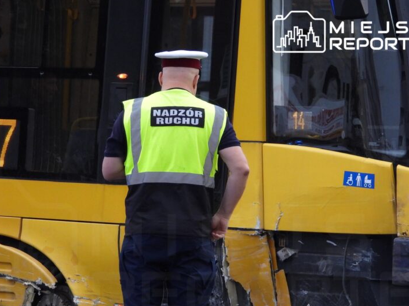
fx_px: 4028
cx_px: 188
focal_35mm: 341
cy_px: 191
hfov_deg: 5.8
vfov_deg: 4.4
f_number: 4.5
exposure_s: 1/100
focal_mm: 42.2
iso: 400
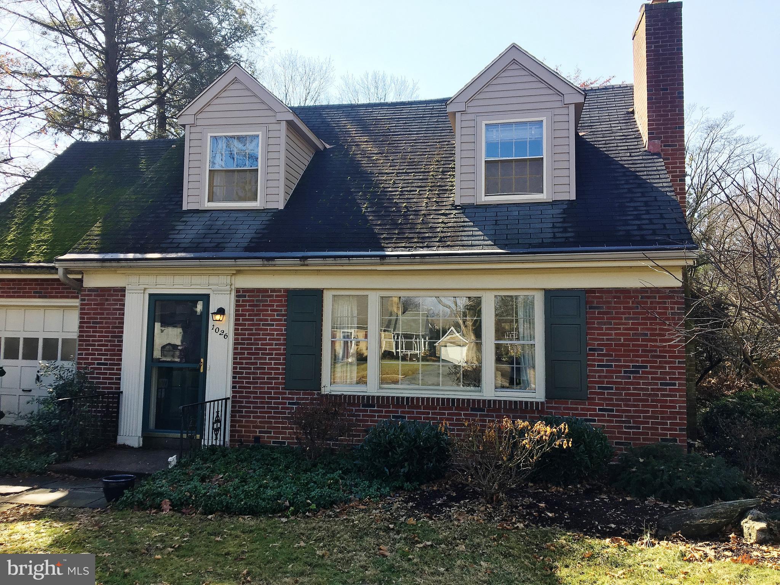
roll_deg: -1.6
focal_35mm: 29
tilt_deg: +5.2
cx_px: 390
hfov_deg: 61.7
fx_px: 653
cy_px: 292
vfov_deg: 48.2
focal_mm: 4.15
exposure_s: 1/490
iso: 25
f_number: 2.2
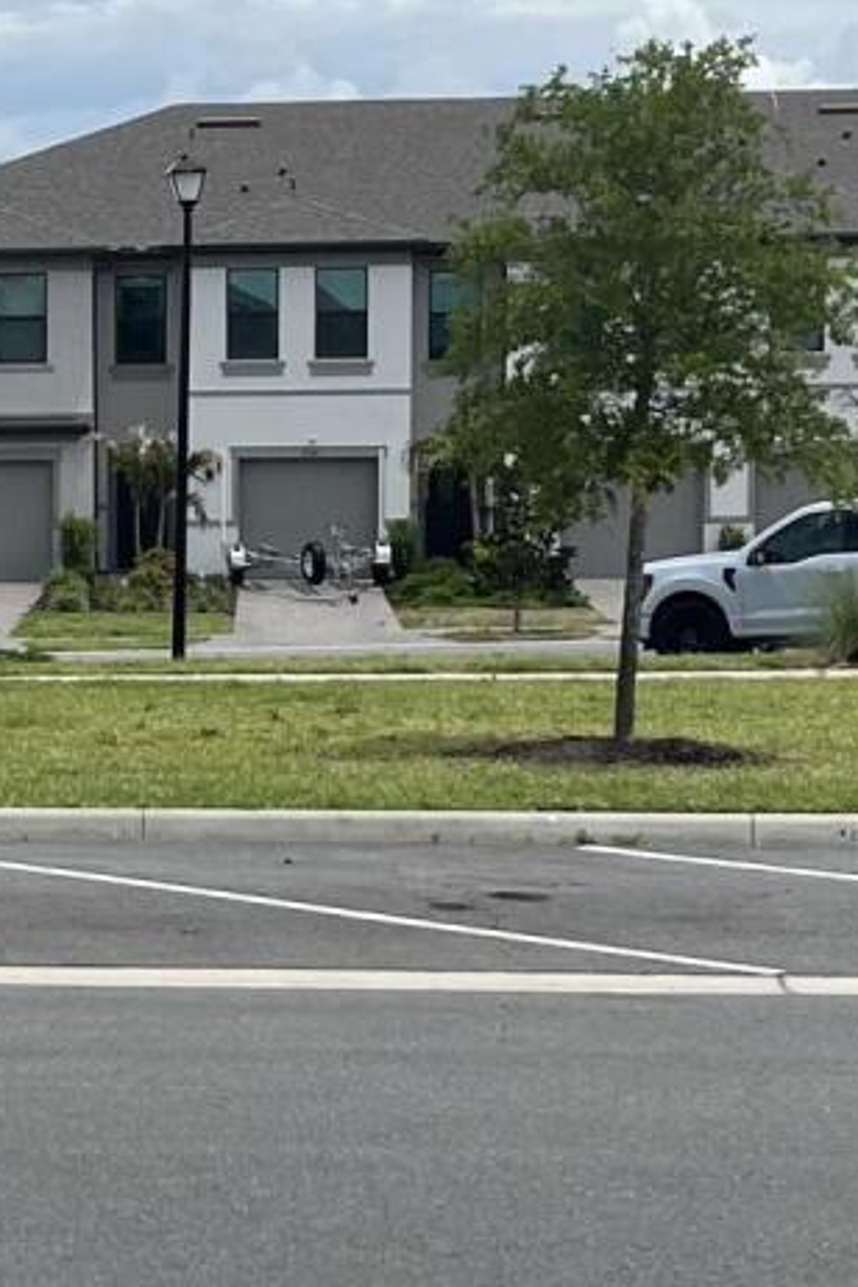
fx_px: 4182
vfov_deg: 17.5
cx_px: -201
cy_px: 730
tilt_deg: -0.9
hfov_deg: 11.5
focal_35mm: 117
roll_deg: +1.5
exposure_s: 1/9434
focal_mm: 5.7
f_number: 1.5
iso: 50
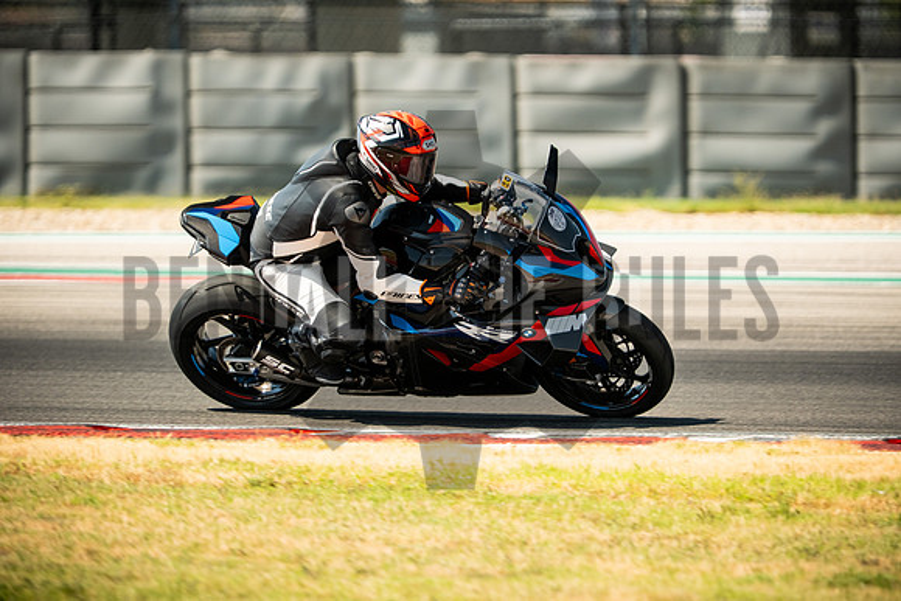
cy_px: 300
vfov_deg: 3.3
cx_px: 450
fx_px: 10514
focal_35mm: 420
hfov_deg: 4.9
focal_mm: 280
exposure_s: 1/2000
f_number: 2.8
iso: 320
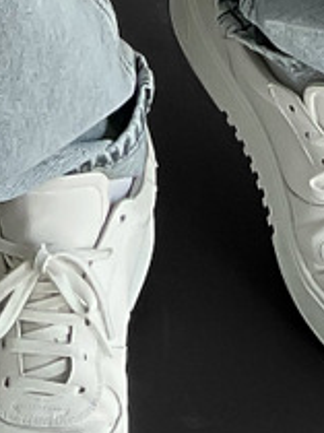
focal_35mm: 221
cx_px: 188
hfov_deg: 6.7
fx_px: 2764
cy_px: -1023
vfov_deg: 7.5
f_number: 1.8
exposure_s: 1/350
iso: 16
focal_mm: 3
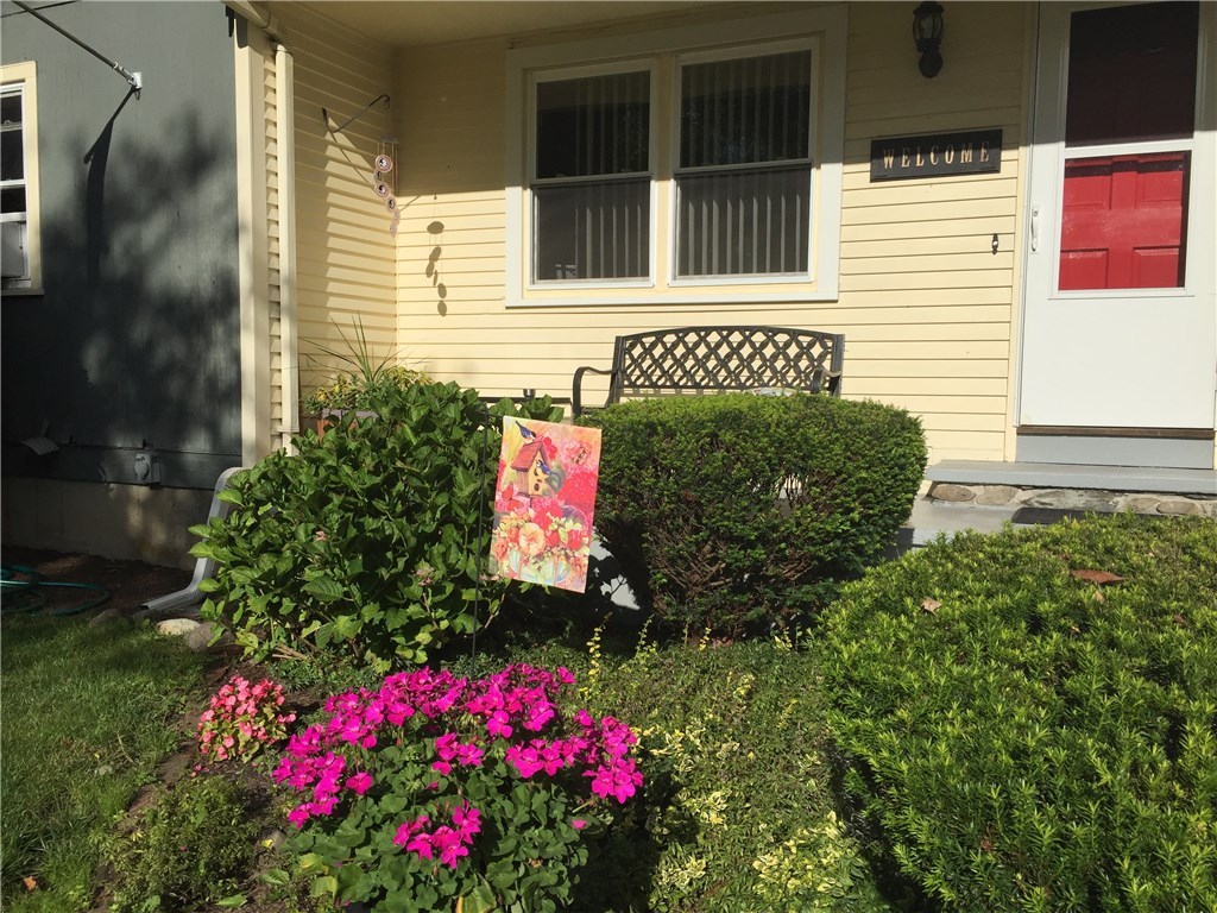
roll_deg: -1.6
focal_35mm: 29
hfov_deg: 61.7
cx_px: 608
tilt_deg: -4.5
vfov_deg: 48.2
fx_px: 1020
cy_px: 456
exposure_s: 1/3968
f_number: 2.2
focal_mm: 4.15
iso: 32
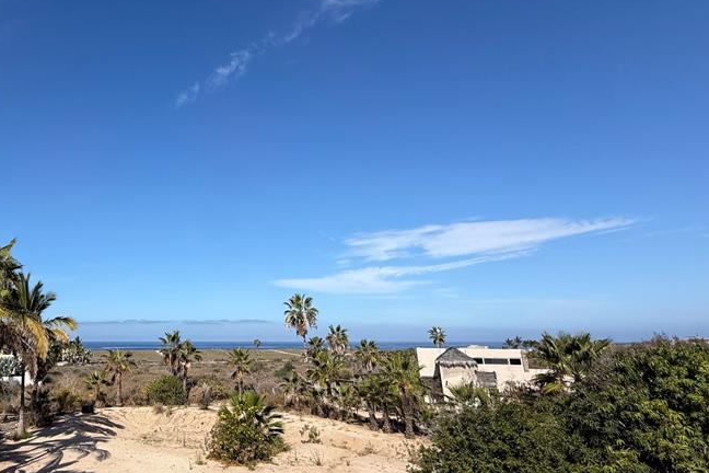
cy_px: 230
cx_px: 170
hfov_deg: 70.5
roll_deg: +1.6
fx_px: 453
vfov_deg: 55.1
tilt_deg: +15.2
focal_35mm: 23
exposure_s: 1/2976
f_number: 2.2
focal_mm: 2.22
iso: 50
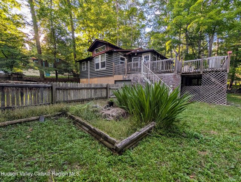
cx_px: 120
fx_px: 84
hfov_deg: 110.5
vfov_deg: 94.6
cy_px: 91
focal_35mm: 12
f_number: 1.7
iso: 48
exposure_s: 1/273
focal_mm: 2.02
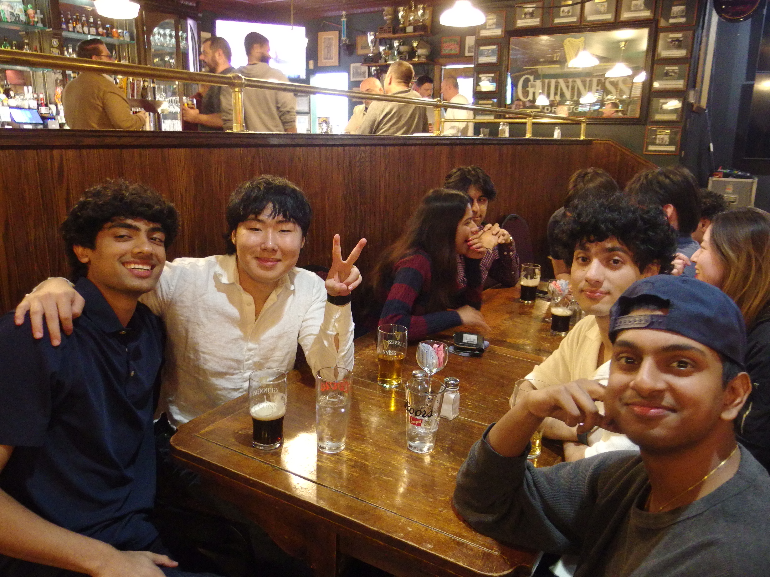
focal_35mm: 28
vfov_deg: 49.7
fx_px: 623
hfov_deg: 63.4
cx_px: 385
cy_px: 288
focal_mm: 6
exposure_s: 1/13
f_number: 1.8
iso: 1600
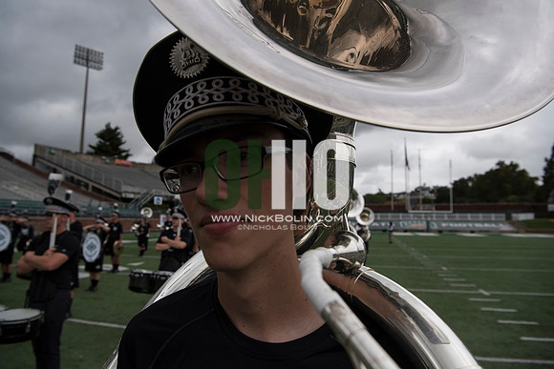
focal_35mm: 24
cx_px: 277
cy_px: 184
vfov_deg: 53.2
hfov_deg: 73.7
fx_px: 369
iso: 640
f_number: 5.6
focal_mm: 24
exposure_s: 1/3200
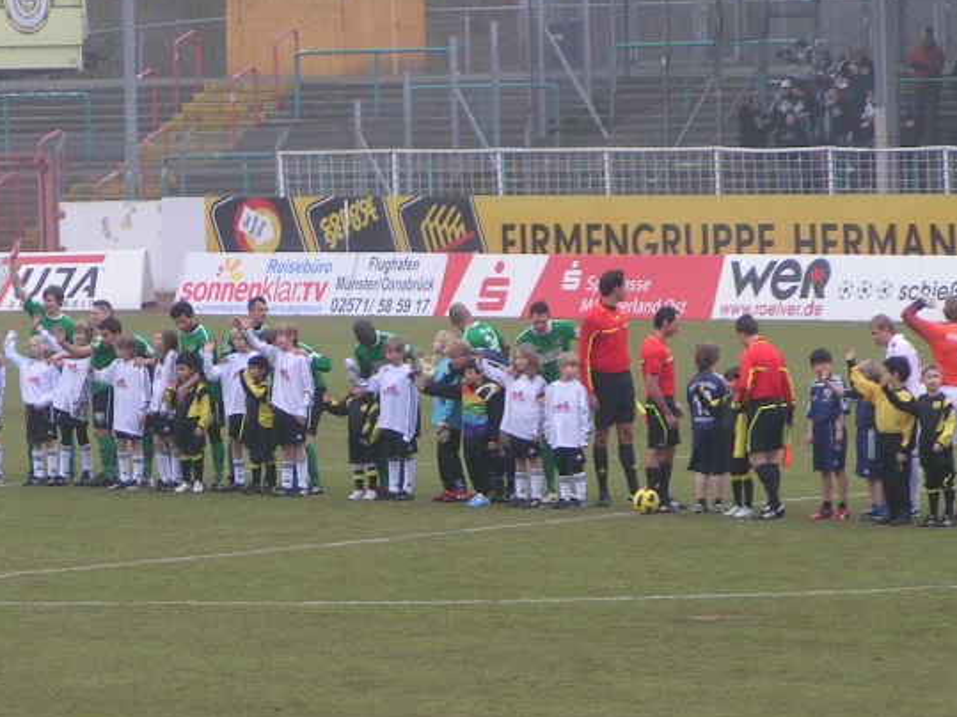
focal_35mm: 306
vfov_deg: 4.9
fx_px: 8458
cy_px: 422
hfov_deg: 6.5
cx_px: 332
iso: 80
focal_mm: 31.5
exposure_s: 1/250
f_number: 3.5
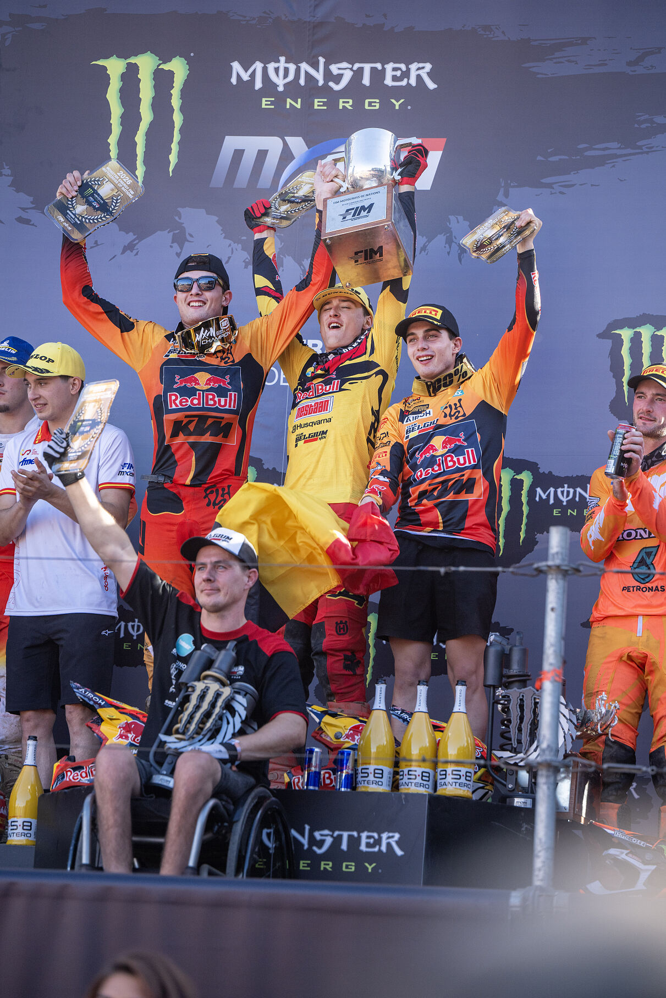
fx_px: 3884
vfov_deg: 14.7
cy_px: 499
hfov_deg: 9.8
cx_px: 333
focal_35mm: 140
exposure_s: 1/1000
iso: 250
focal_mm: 140
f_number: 3.5
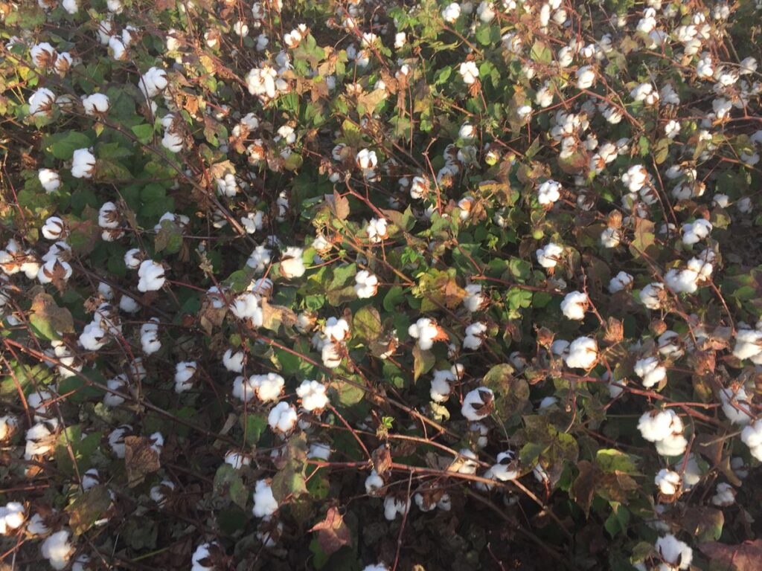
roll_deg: -4.8
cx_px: 381
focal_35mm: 29
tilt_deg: -42.8
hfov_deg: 61.7
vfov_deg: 48.2
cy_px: 286
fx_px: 638
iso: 32
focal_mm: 4.15
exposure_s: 1/520
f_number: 2.2
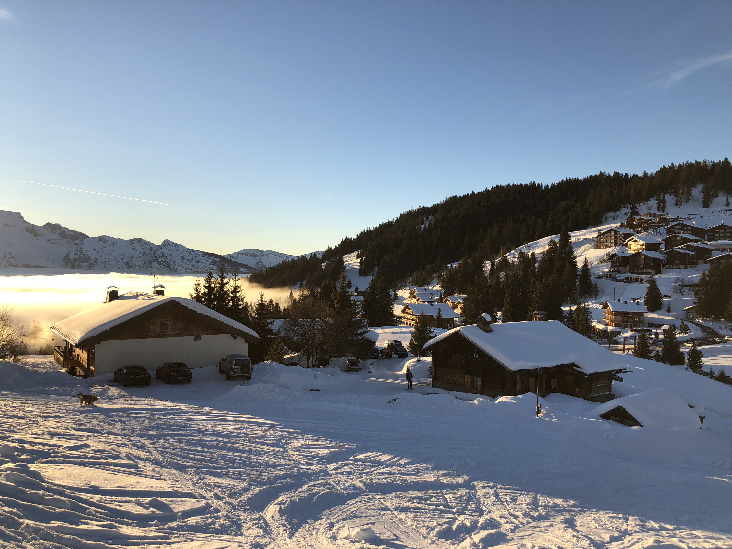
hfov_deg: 63.4
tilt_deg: -0.7
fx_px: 592
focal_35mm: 28
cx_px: 366
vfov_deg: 49.7
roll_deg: +0.0
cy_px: 274
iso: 20
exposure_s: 1/1372
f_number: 1.8
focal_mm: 4
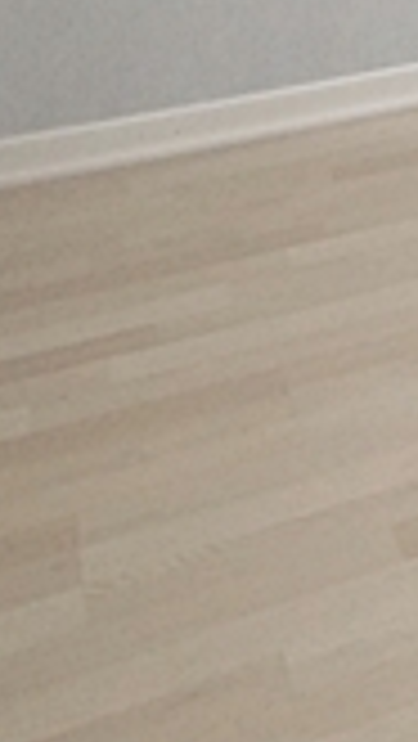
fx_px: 1495
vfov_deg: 21.9
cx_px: 1380
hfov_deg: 9.9
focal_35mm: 76
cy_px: -441
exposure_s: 1/40
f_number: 9
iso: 1600
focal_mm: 10
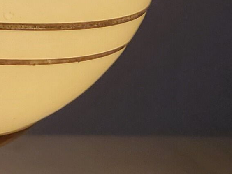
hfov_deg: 8.7
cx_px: -475
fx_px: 1247
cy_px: 20
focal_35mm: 186
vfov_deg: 8.0
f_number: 1.8
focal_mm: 5.4
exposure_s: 1/356
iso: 40
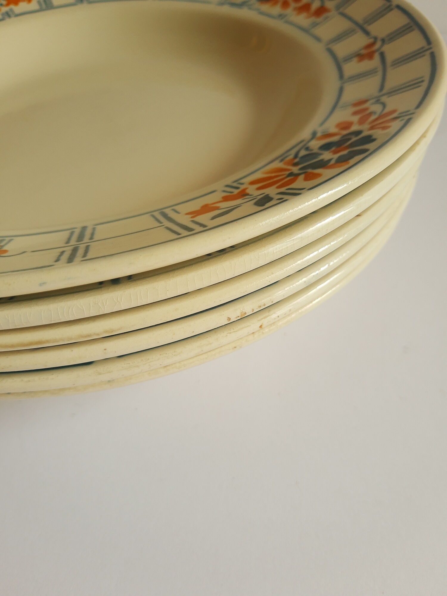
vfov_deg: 67.3
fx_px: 448
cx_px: 224
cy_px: 298
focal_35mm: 26
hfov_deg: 53.1
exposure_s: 1/50
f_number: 1.8
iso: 49
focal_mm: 3.95
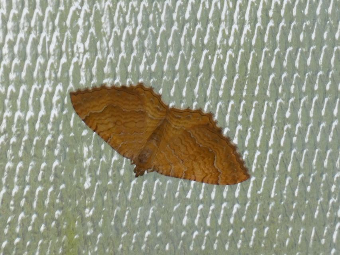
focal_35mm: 827
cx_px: 170
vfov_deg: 1.8
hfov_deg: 2.4
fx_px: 8124
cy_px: 128
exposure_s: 1/80
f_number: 5.6
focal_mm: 148.1
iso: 80
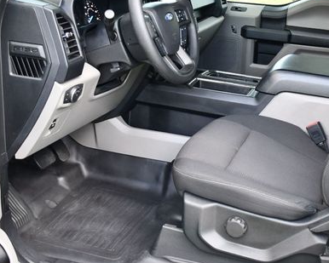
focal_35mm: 56
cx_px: 213
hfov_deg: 33.3
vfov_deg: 27.1
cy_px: 103
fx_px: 545
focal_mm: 18
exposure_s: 1/200
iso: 800
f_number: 3.5
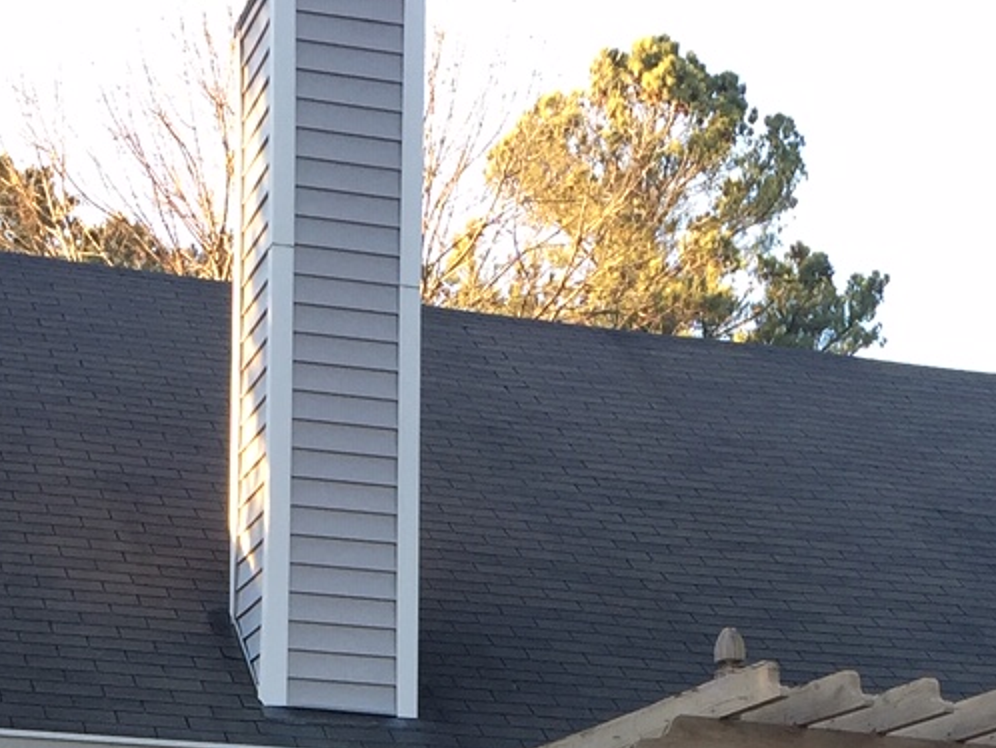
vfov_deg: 14.4
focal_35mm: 95
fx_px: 2735
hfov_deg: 20.6
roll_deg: -2.2
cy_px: 1178
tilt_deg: +0.0
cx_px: 526
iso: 40
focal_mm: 4.15
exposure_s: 1/120
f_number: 2.2
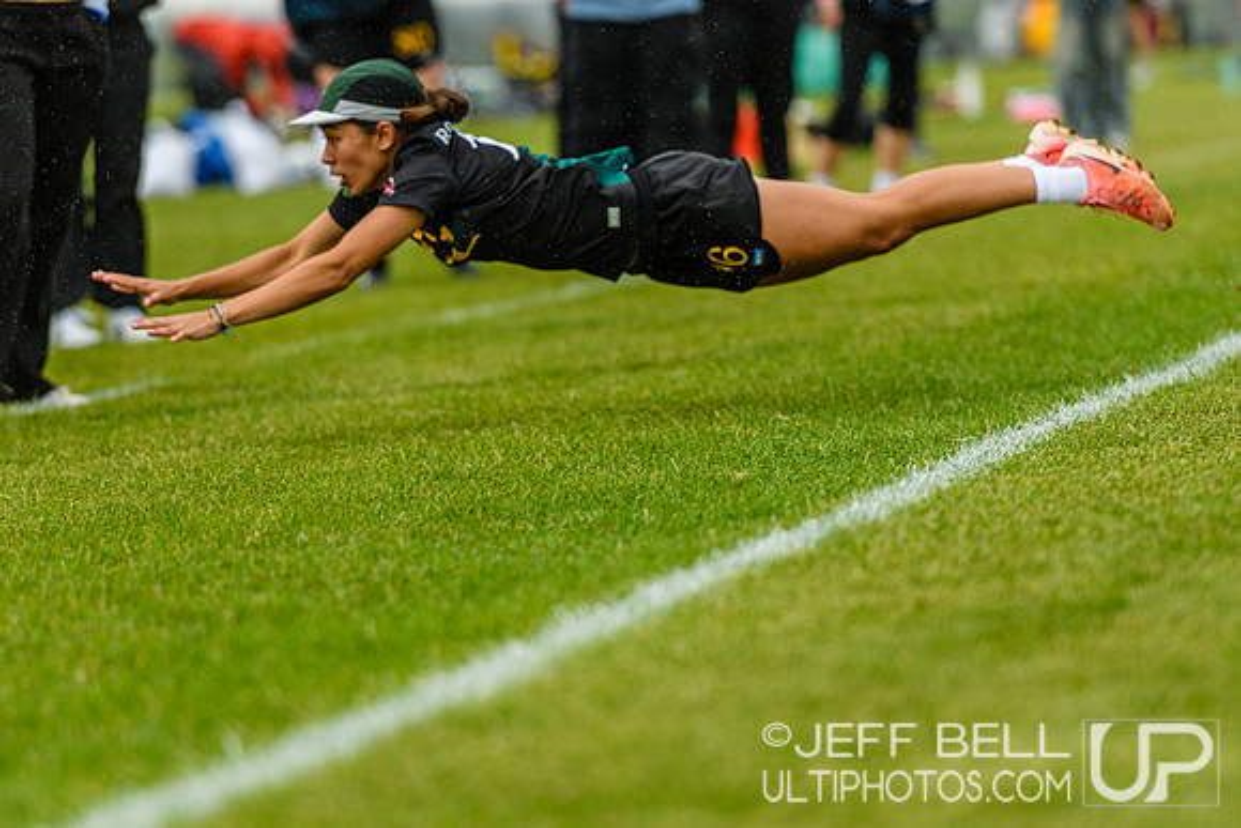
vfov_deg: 4.6
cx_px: 620
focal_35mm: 300
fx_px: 10344
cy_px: 414
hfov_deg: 6.9
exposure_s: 1/1250
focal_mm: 200
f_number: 3.2
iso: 200
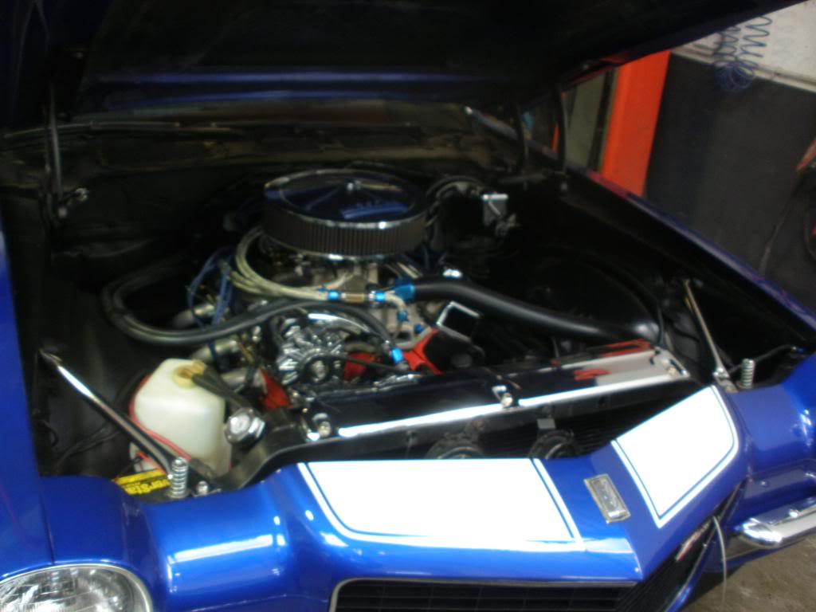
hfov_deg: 51.4
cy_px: 306
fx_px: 849
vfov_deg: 39.7
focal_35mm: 36
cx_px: 408
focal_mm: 6.3
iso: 160
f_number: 3.5
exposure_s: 1/20
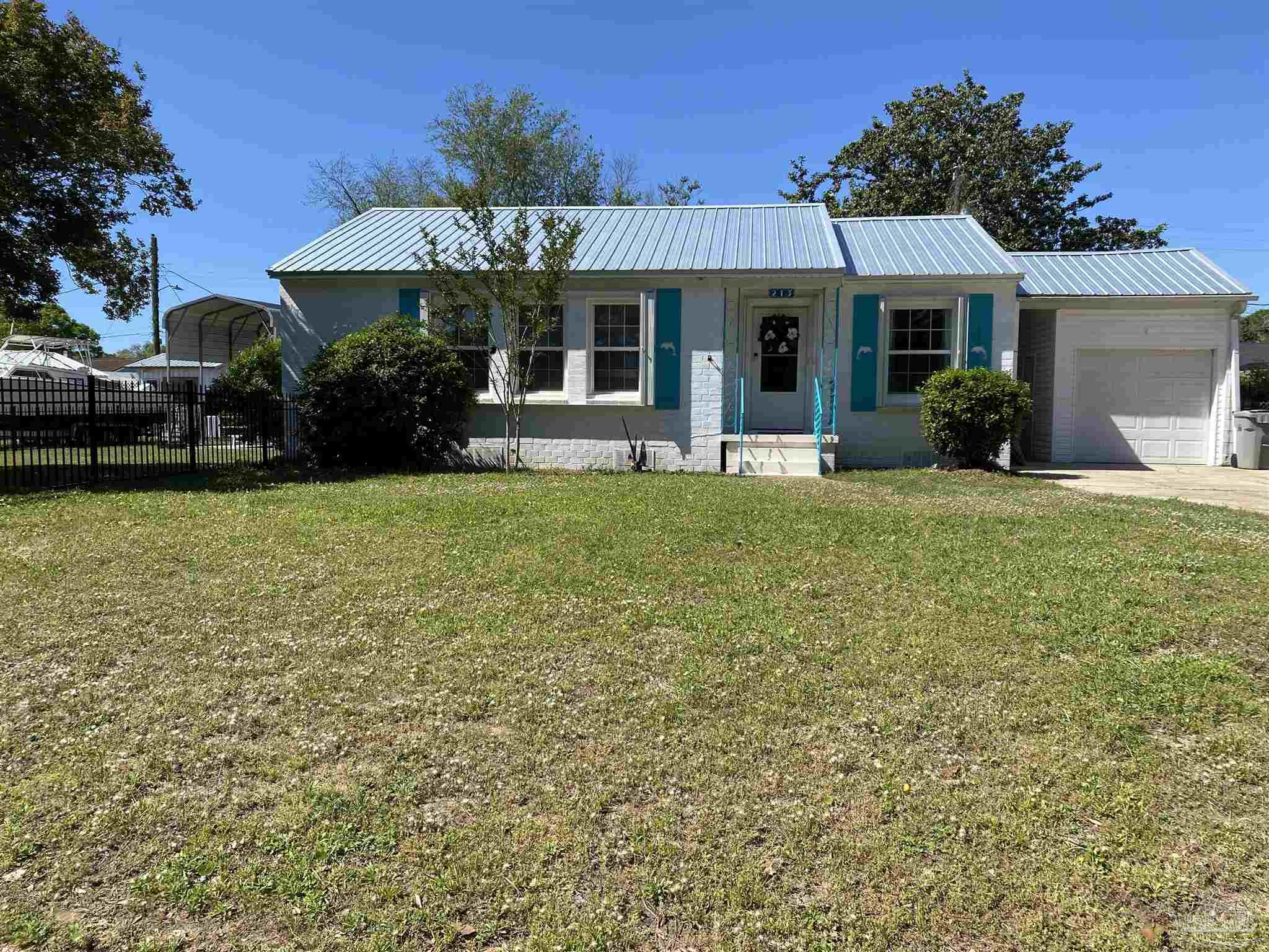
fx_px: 953
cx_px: 634
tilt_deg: -2.9
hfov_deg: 67.3
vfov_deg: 53.1
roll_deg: -0.5
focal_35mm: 26
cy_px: 476
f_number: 1.8
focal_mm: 4.25
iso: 32
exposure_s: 1/2463
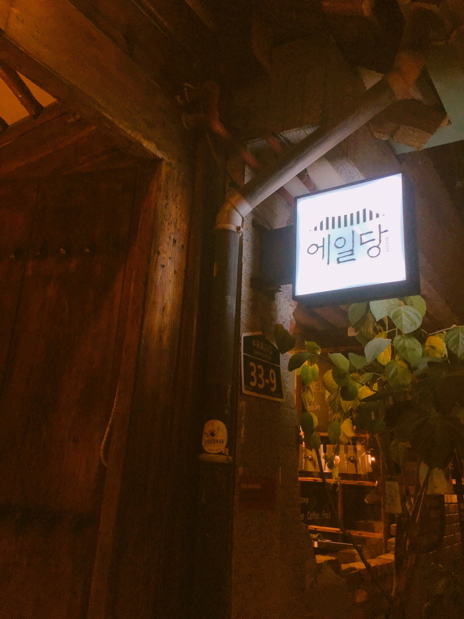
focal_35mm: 29
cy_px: 310
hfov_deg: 48.2
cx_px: 232
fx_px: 518
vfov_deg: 61.7
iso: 32
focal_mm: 4.15
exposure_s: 1/120
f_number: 2.2
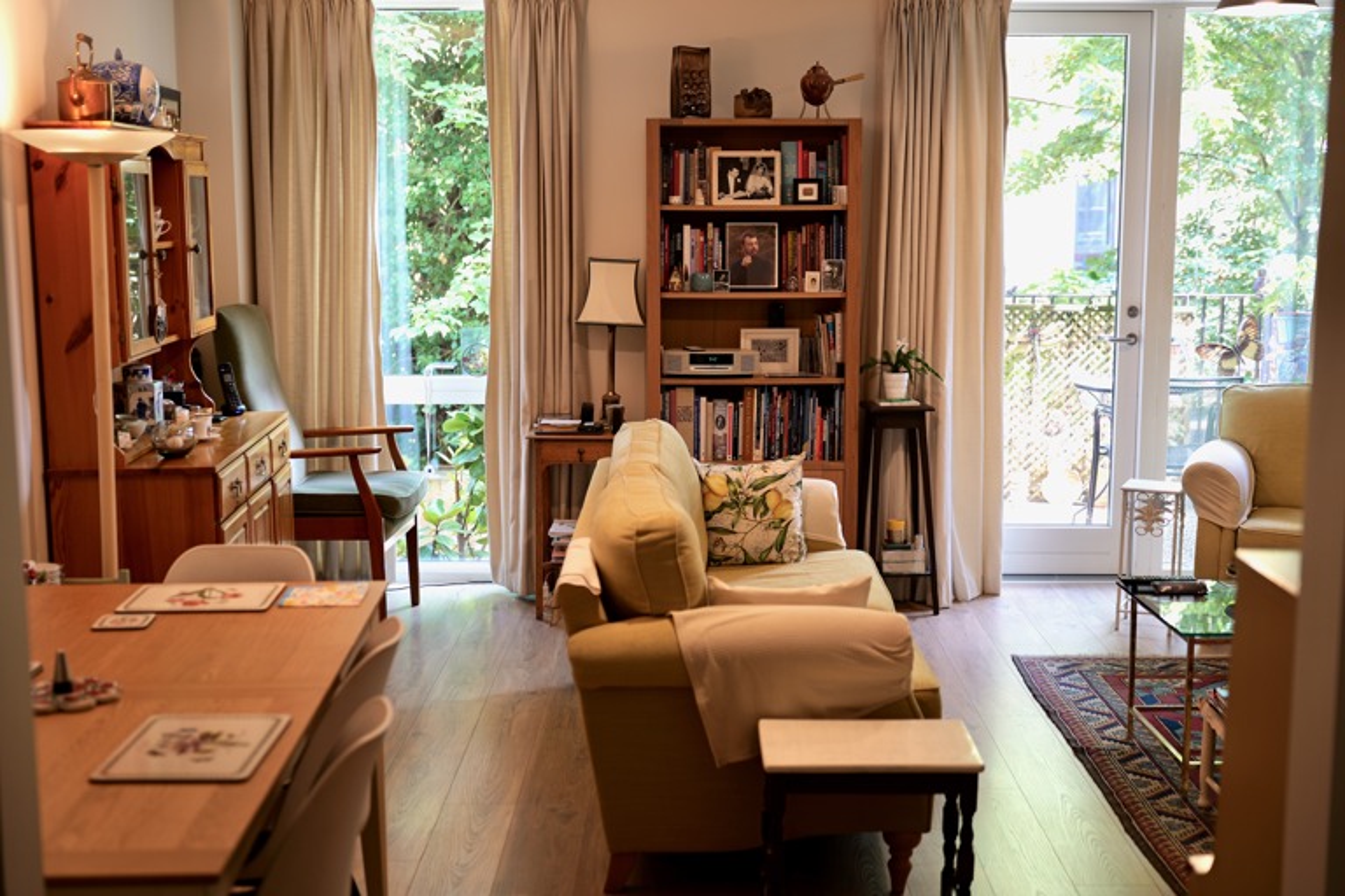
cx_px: 672
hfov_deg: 44.5
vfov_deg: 30.5
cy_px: 448
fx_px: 1644
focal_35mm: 44
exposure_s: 1/60
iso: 200
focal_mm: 44
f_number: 2.8
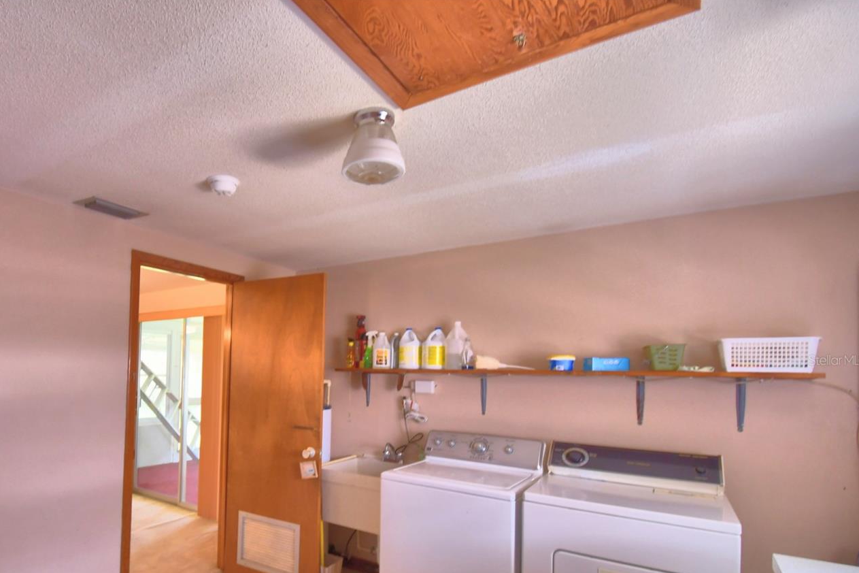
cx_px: 325
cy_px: 360
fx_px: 453
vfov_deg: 63.6
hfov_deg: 85.3
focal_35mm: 19
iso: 500
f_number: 4.5
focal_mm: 10
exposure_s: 1/30
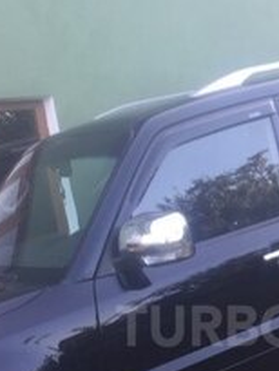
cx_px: 255
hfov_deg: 20.6
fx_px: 751
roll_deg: +8.1
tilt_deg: -13.7
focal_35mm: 70
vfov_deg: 26.9
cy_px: 326
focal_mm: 4.15
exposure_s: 1/100
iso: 40
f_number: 2.2
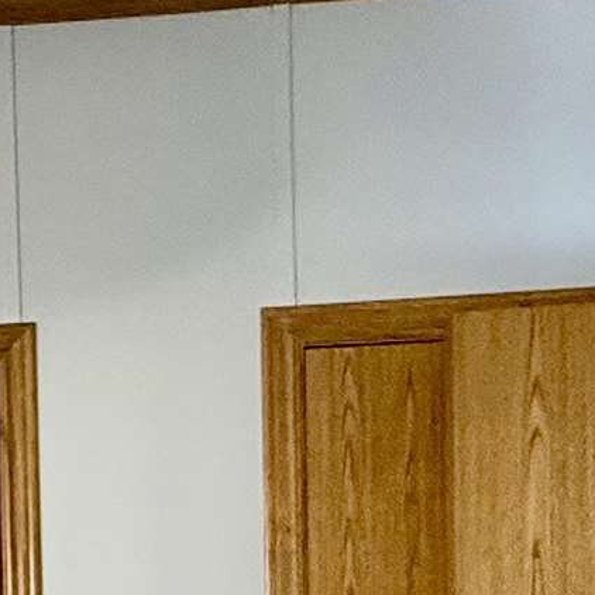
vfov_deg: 17.4
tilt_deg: -0.4
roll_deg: +2.2
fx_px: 1750
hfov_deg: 16.8
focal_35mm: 90
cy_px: 891
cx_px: -396
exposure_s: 1/60
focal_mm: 2.22
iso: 250
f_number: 2.2
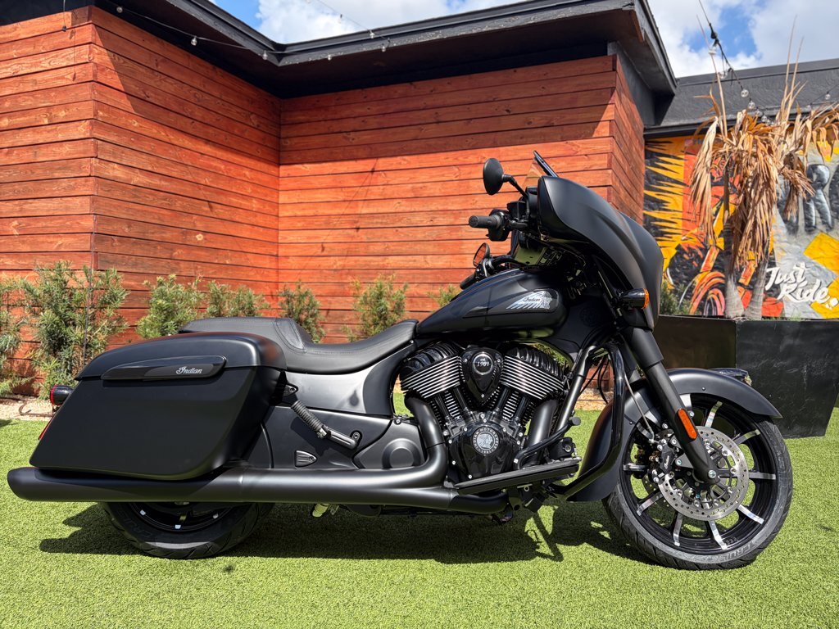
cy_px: 314
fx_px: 630
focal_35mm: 26
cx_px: 420
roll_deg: -0.8
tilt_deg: -0.5
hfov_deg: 67.3
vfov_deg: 53.1
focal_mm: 5.96
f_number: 1.6
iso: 50
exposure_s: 1/1799
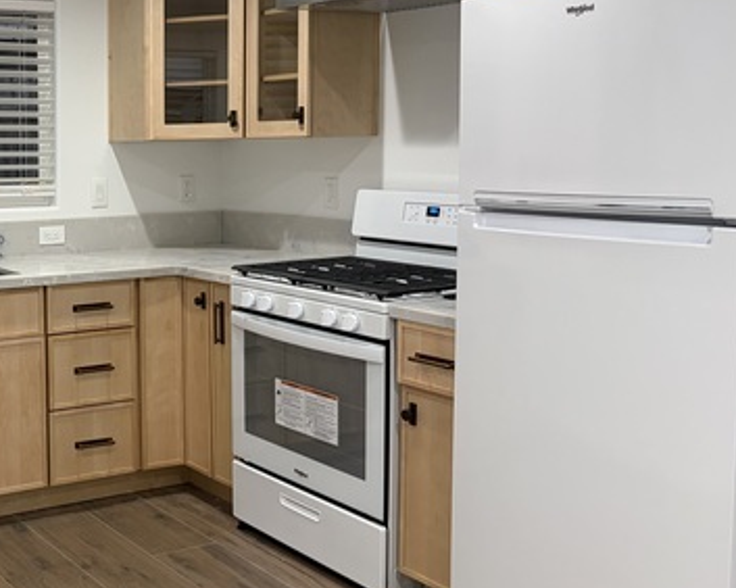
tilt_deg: -4.7
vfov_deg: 31.3
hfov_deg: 36.1
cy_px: 231
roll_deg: +1.4
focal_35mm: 48
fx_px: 1045
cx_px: 55
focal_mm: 5.96
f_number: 1.6
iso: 200
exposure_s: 1/60
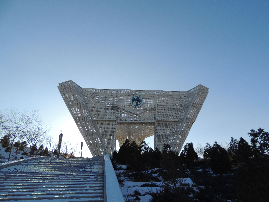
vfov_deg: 56.8
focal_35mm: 24
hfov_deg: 71.6
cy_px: 101
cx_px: 134
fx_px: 187
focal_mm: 4.3
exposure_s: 1/1600
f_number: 3.3
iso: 100
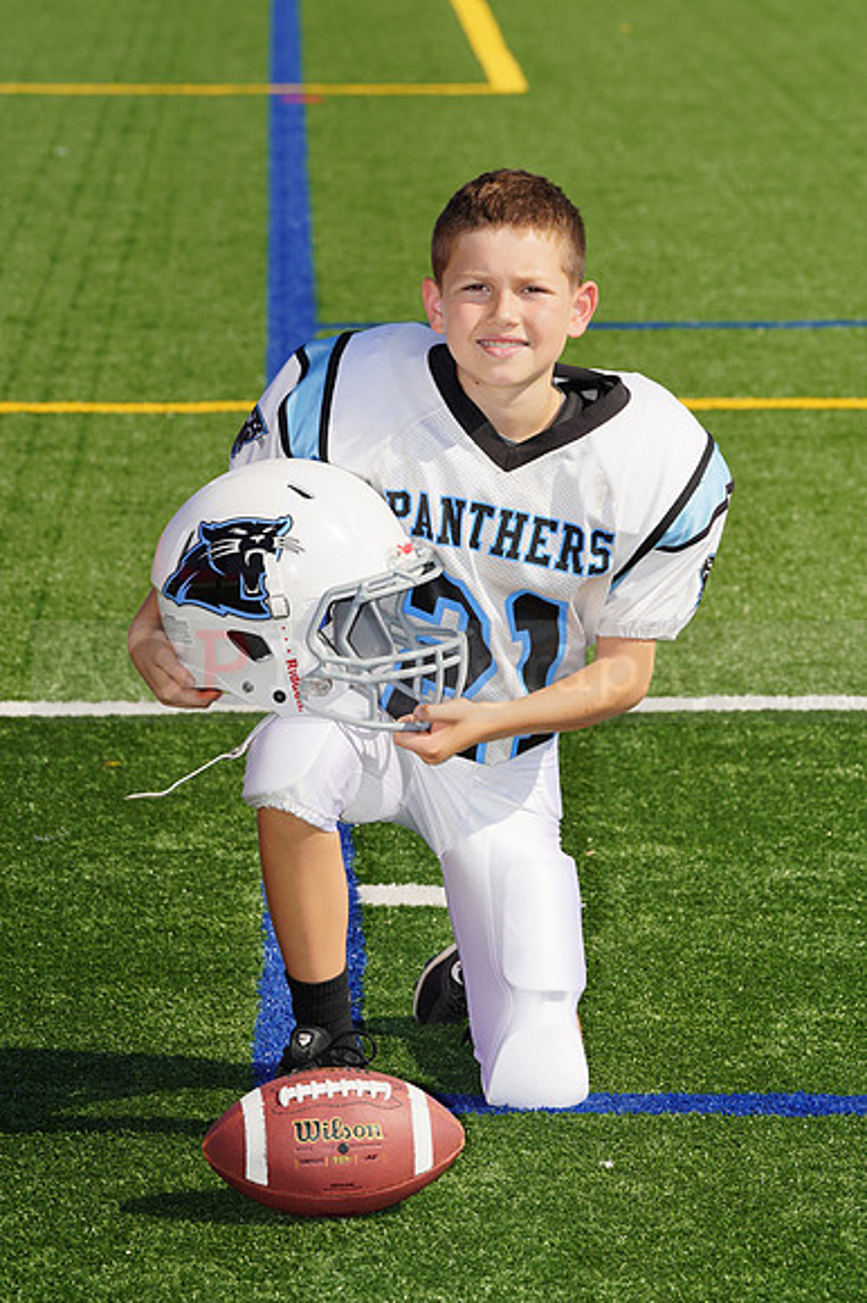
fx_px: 7233
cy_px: 652
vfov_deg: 10.3
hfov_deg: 6.9
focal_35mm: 200
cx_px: 434
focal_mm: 200
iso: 100
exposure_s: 1/250
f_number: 11
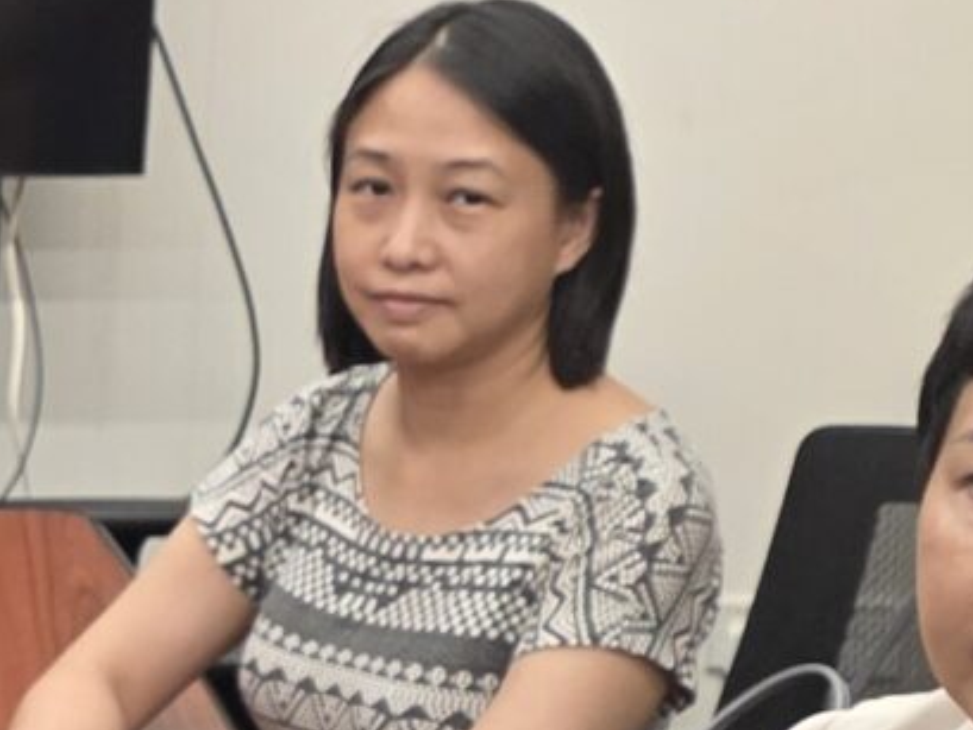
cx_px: -649
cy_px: 1089
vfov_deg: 10.0
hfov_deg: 12.7
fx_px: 4049
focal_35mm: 144
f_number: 1.7
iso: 200
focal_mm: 6.3
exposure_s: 1/100
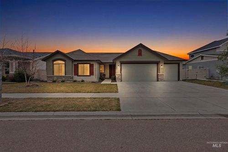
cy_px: 76
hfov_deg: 91.6
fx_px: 111
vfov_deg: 68.8
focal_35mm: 18
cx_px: 114
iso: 200
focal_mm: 17.5
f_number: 11
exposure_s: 1/50
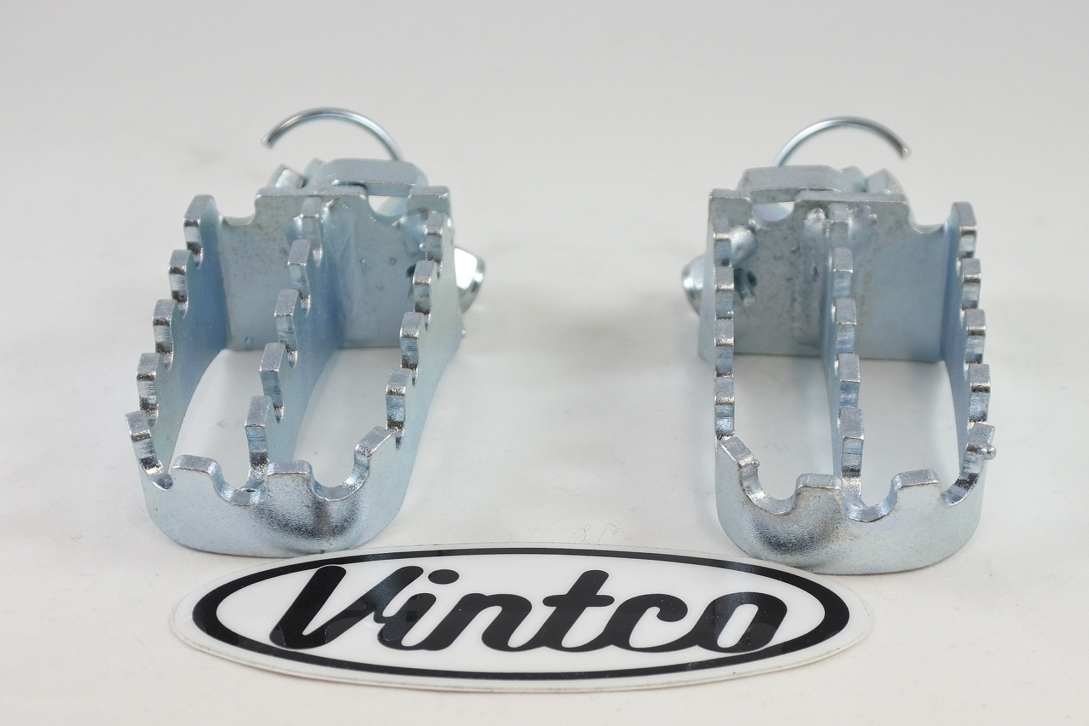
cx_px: 544
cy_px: 363
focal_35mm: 36
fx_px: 1089
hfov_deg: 53.1
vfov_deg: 36.9
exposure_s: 1/160
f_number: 4
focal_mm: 13.4
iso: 400
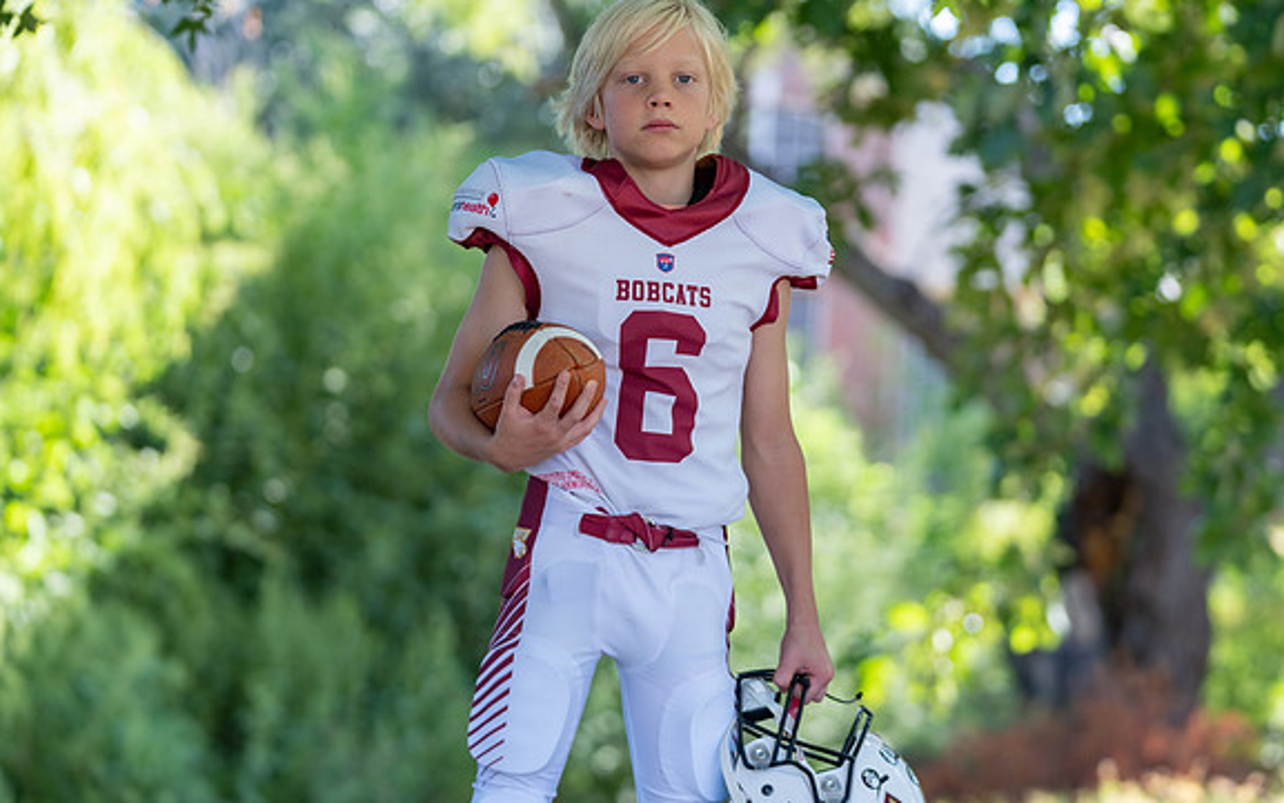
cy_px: 329
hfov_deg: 15.0
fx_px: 4865
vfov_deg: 9.4
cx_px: 691
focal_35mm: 139
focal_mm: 104
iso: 125
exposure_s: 1/320
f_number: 2.8
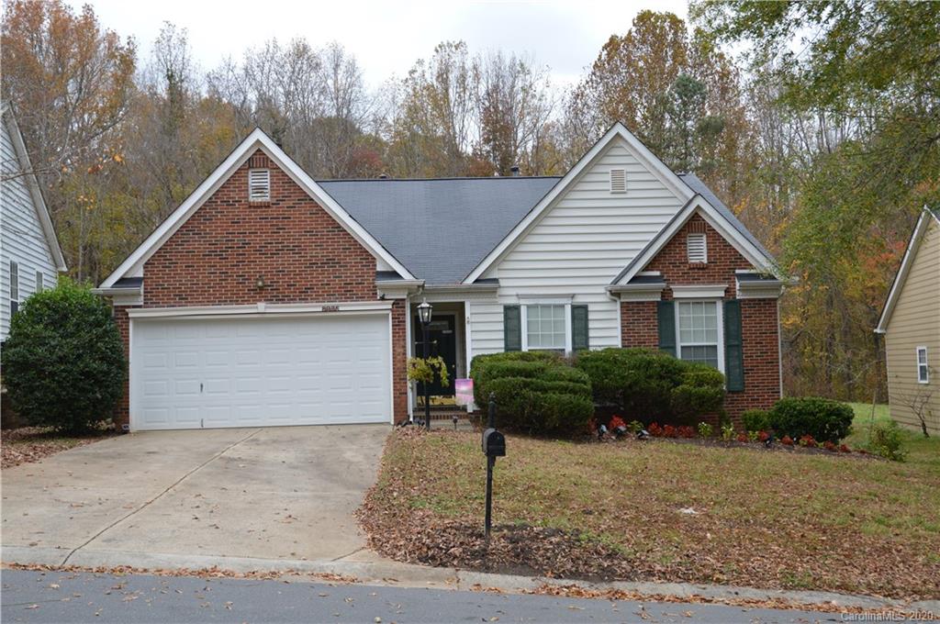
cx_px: 470
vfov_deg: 32.9
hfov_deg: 48.0
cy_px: 312
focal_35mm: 40
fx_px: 1056
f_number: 5.6
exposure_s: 1/125
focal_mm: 27
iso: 110
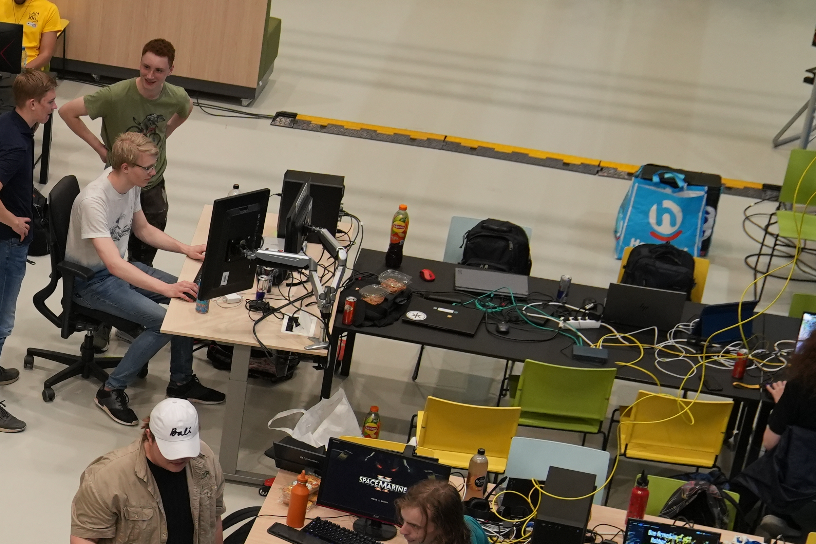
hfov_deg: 18.5
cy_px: 437
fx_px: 2312
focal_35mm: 102
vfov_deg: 13.4
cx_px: -267
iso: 1600
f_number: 3.2
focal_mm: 35
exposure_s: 1/160
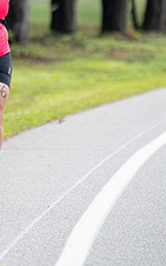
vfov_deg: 4.0
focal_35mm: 524
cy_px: 64
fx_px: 3798
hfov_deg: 2.5
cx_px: -52
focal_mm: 200
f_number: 3.5
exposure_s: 1/400
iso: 250
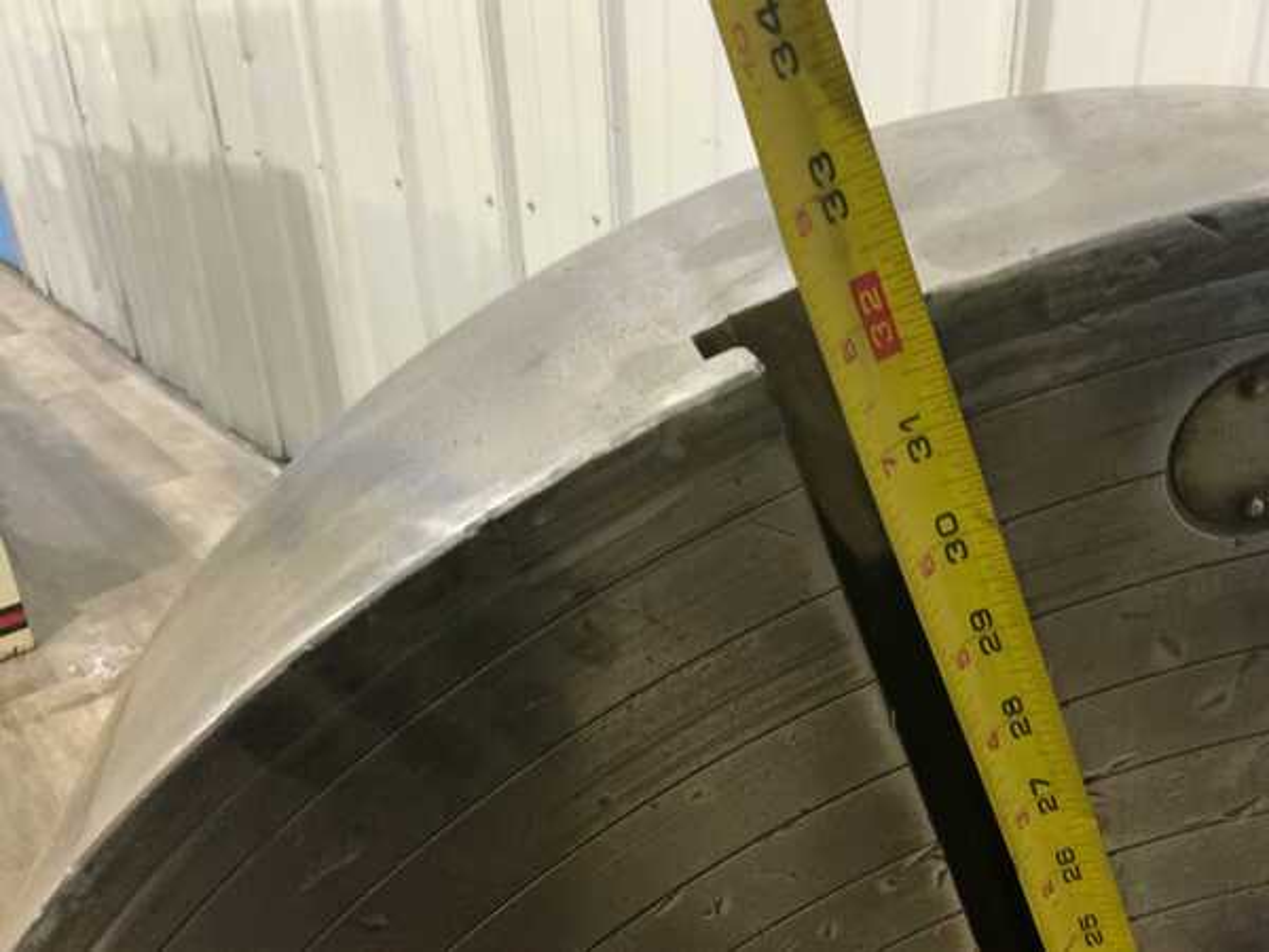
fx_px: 1063
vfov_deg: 48.2
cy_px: 476
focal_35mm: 29
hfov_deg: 61.7
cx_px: 634
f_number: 1.8
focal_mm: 3
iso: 250
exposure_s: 1/60
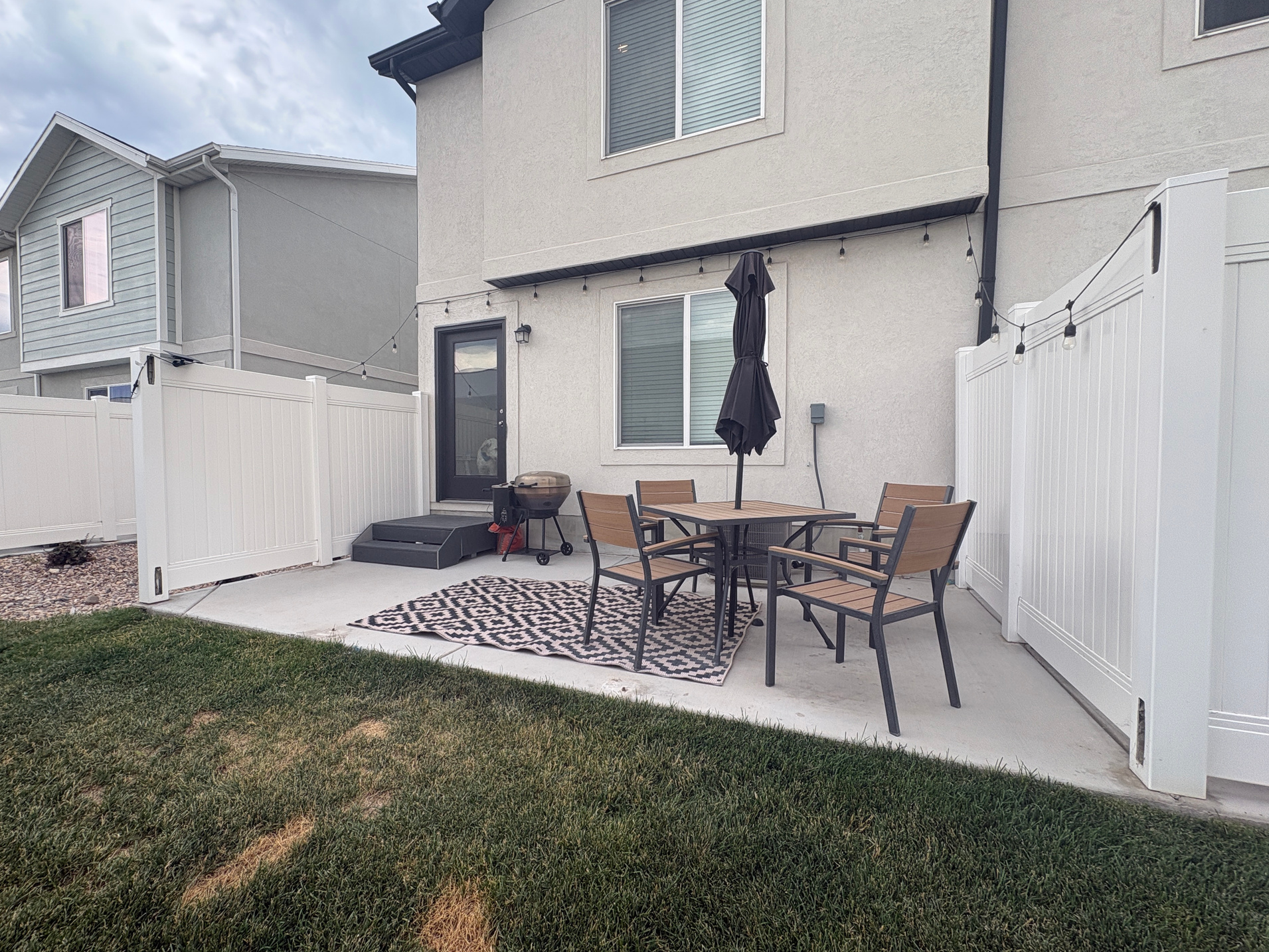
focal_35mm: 15
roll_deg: +0.7
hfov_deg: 98.0
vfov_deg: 81.8
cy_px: 481
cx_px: 590
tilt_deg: -1.2
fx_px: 550
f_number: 2.2
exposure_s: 1/208
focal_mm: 2.22
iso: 40
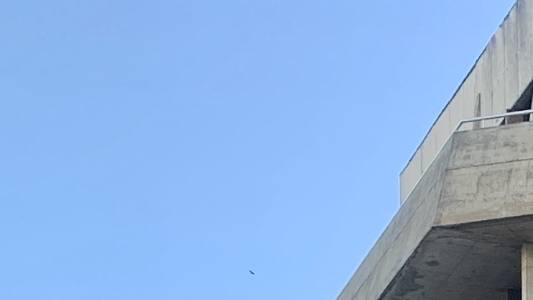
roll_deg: +0.3
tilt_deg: -0.5
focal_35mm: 154
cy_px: 1039
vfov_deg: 6.8
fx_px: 2176
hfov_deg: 13.5
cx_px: 657
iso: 25
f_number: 1.8
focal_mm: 4.25
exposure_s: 1/268
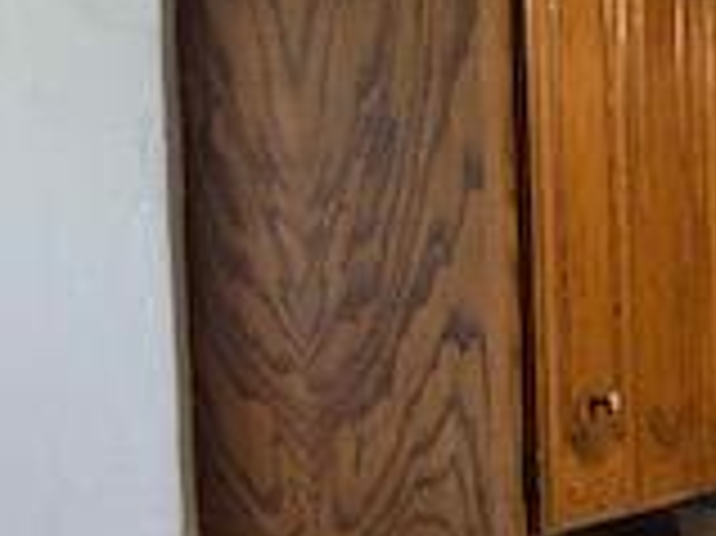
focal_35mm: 113
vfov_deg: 12.8
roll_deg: -0.5
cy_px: 622
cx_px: 1220
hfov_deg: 15.4
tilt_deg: -5.2
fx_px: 2336
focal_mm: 3.99
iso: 100
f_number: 1.8
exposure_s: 1/8
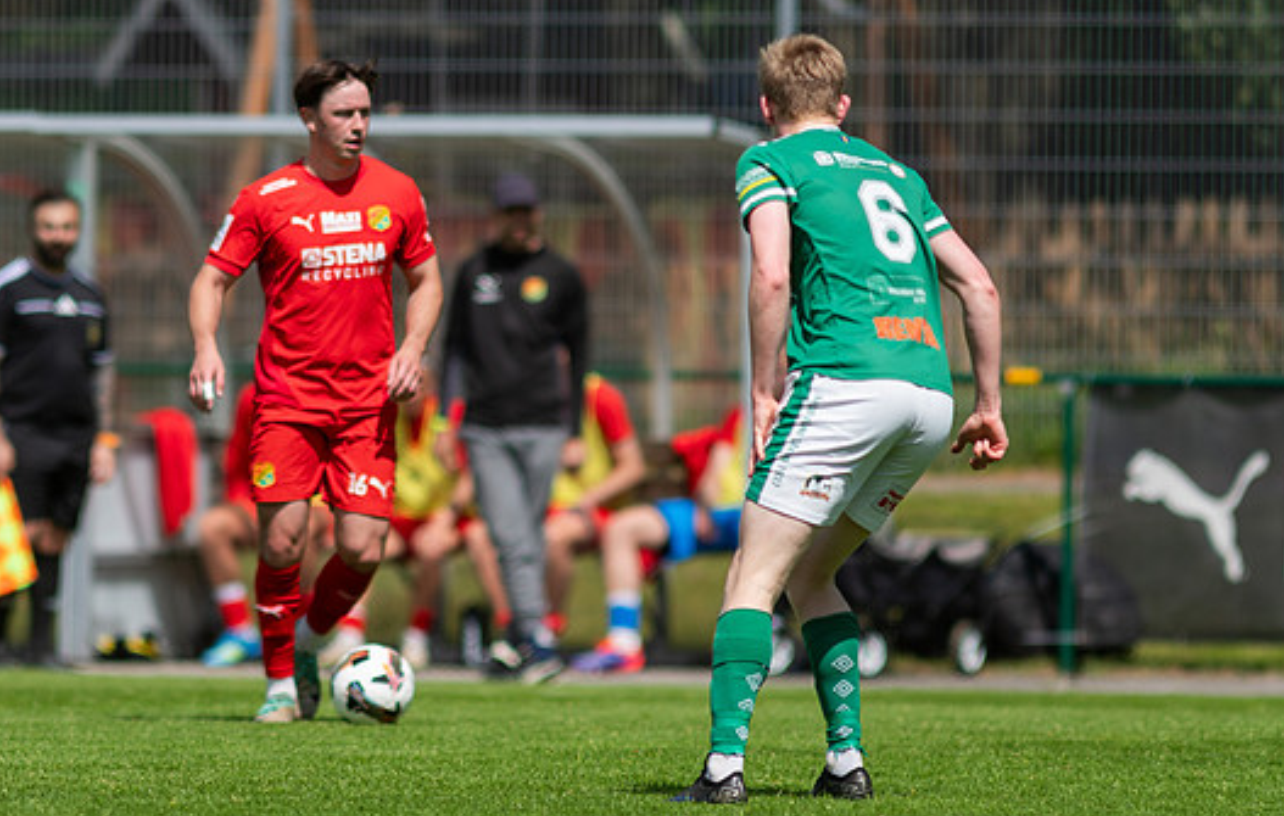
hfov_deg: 3.3
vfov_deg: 2.1
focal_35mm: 636
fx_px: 22363
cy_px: 395
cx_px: 421
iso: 110
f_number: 3.2
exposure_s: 1/2500
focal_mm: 300
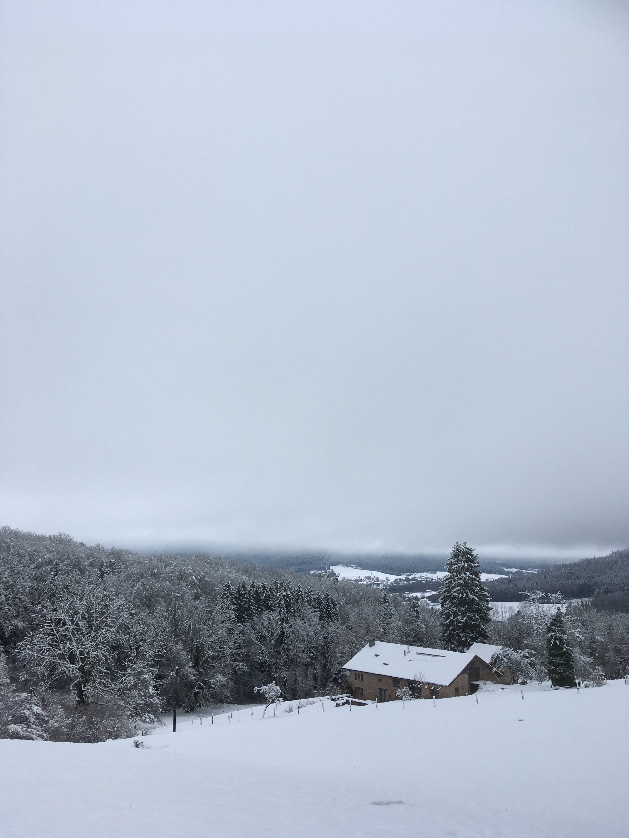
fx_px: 703
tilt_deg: +10.7
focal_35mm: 29
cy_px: 419
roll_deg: -0.2
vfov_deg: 61.7
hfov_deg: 48.2
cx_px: 314
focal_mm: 4.15
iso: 25
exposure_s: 1/323
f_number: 2.2
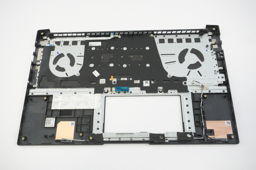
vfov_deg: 36.8
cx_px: 128
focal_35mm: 36
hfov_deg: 53.2
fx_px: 256
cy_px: 85
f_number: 5.6
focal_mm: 24
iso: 8000
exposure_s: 1/400
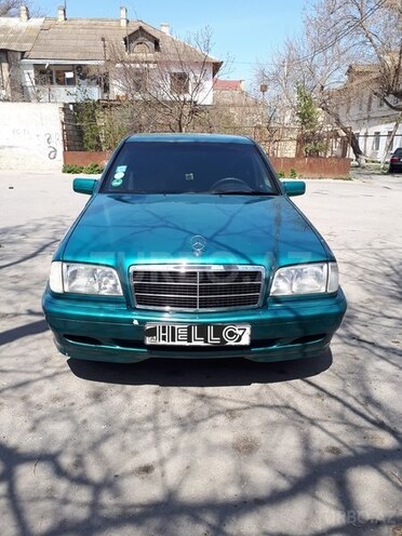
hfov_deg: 51.4
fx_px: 418
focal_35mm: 27
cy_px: 268
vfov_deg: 65.3
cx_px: 201
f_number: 1.9
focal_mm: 3.6
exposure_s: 1/747
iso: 40
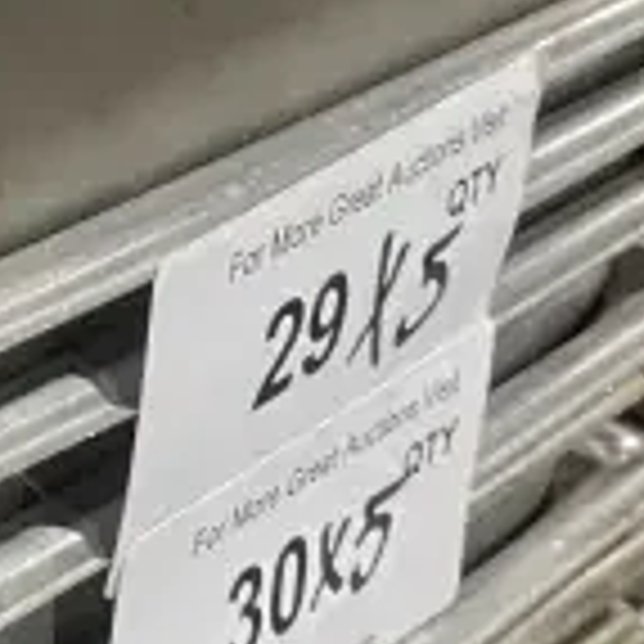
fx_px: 2757
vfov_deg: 13.3
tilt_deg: -25.7
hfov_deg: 12.4
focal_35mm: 131
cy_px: 408
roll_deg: -4.7
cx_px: -455
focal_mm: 4.25
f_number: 1.8
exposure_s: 1/60
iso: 200
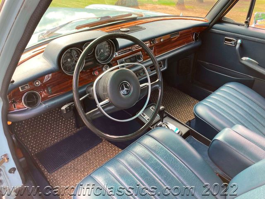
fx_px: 214
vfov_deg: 49.7
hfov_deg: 63.4
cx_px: 132
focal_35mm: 28
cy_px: 100
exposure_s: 1/121
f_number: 1.8
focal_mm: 3.99
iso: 50
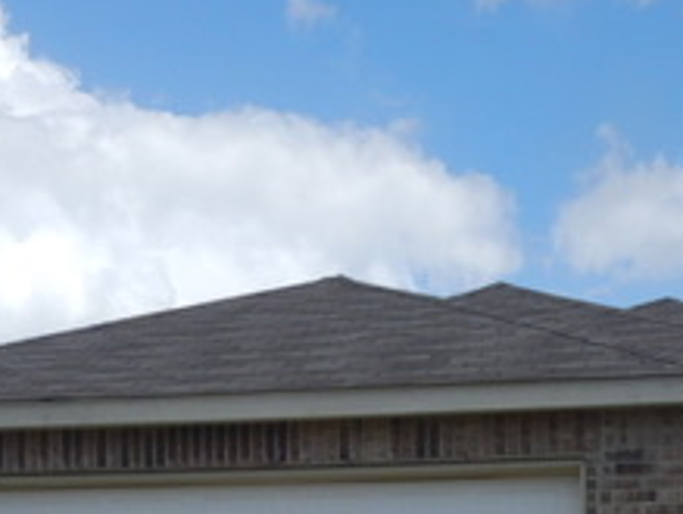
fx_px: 1383
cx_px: 480
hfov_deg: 27.5
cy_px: 716
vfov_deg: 19.1
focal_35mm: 70
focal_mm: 4.3
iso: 125
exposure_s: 1/1250
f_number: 4.1
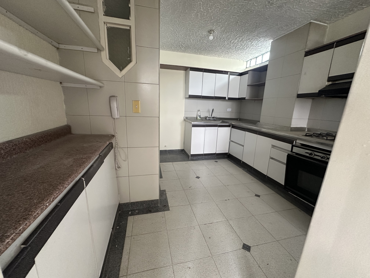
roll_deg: -2.7
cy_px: 139
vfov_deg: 85.7
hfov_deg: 102.1
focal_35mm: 14
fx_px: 150
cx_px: 185
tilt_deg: -12.2
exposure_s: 1/92
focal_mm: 2.22
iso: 320
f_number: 2.2
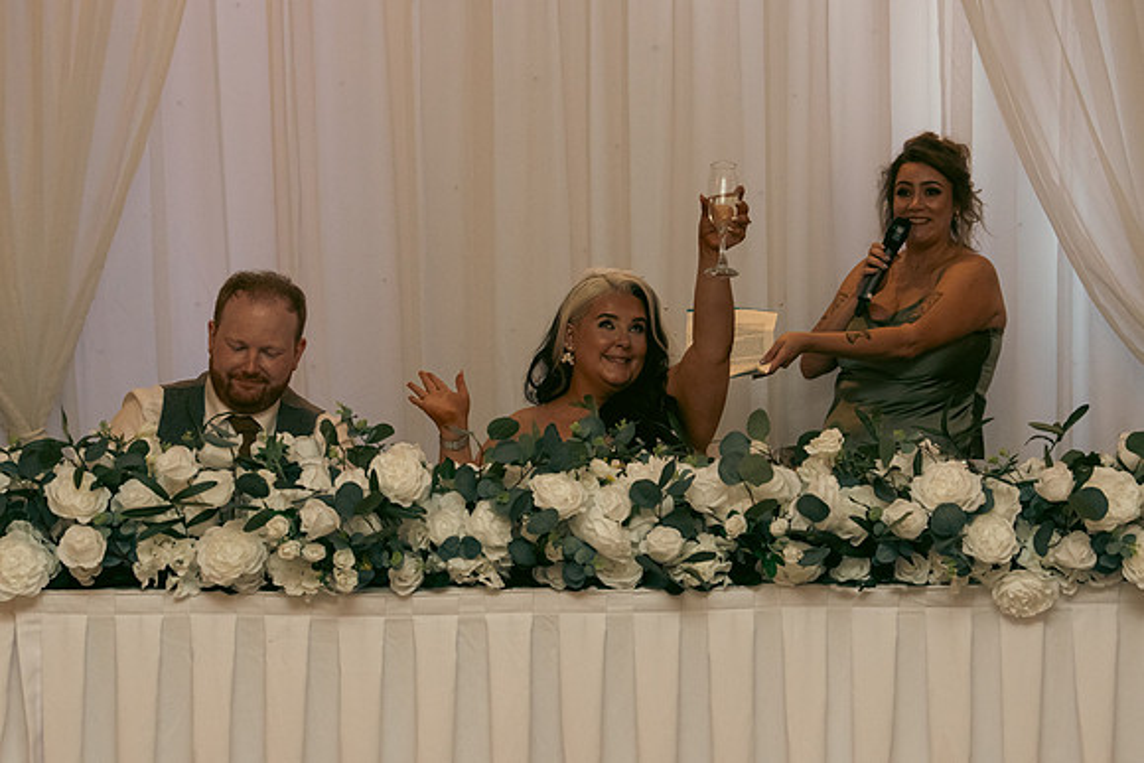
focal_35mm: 81
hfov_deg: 25.1
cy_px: 382
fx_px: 2574
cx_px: 572
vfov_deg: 16.9
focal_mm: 54
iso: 2500
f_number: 3.5
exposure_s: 1/160
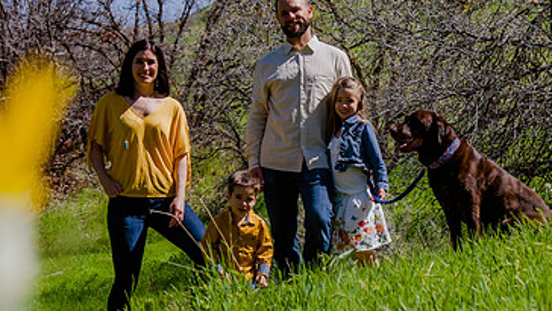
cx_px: 297
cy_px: 174
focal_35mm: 147
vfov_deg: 8.3
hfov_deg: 14.6
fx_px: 2152
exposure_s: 1/800
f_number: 7.1
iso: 200
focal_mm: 58
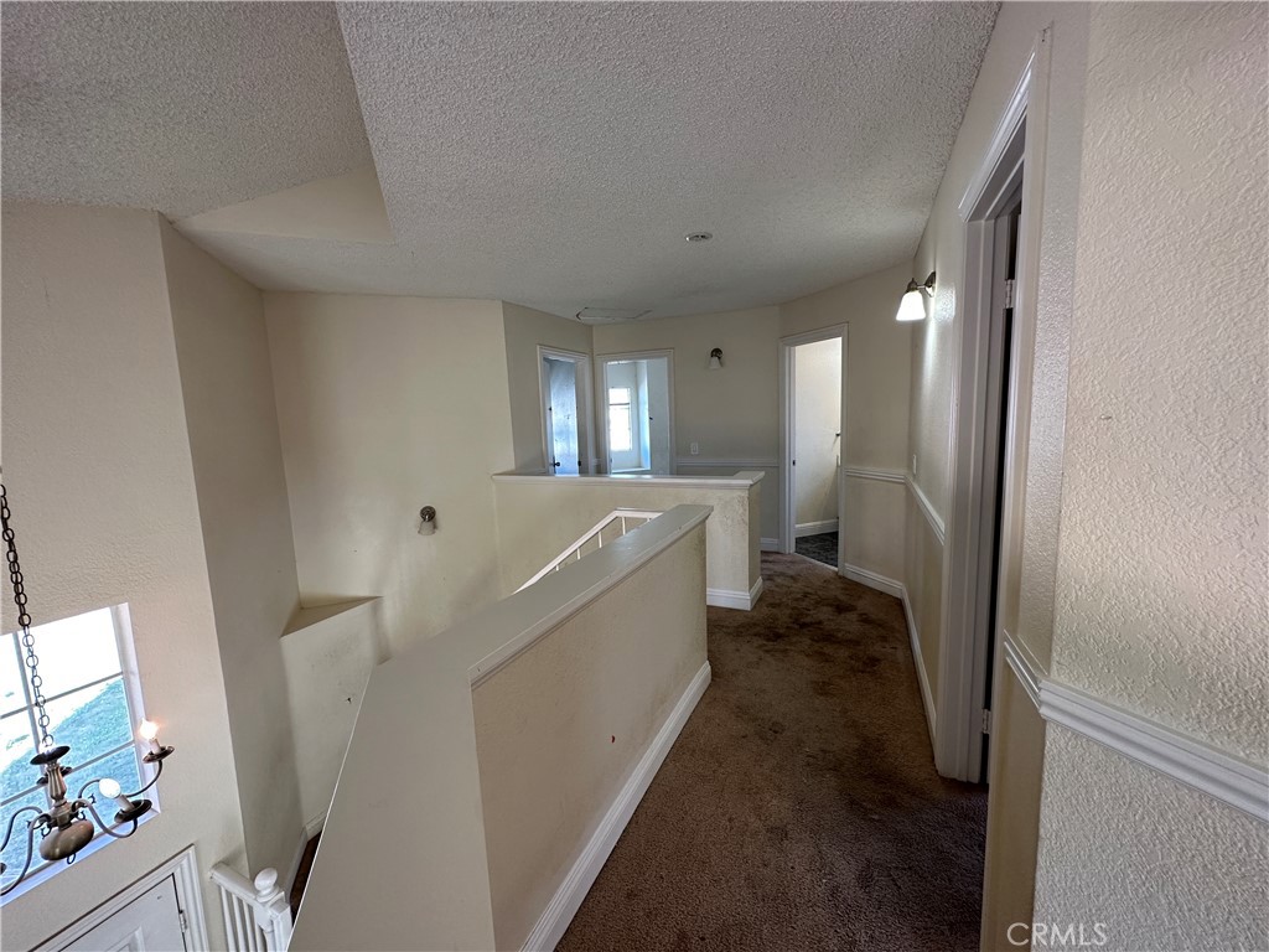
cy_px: 476
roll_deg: +1.5
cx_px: 634
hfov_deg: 102.1
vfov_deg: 85.7
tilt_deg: -7.3
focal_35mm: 14
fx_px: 513
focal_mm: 2.22
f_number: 2.2
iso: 125
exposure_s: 1/99
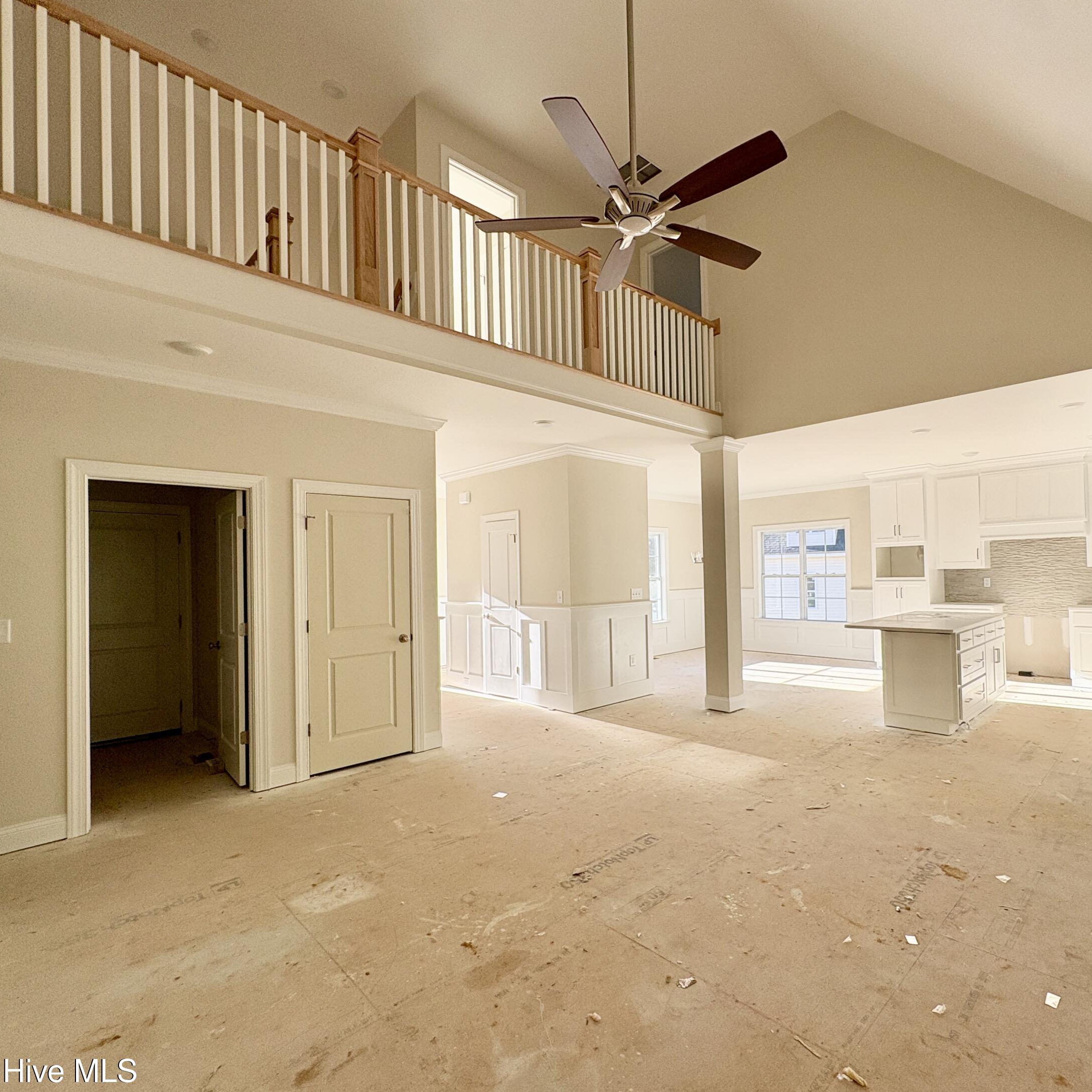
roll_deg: +2.3
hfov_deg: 83.1
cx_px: 648
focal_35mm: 17
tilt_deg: +2.1
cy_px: 560
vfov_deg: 84.0
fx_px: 607
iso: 50
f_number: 2.2
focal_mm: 2.22
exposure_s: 1/228
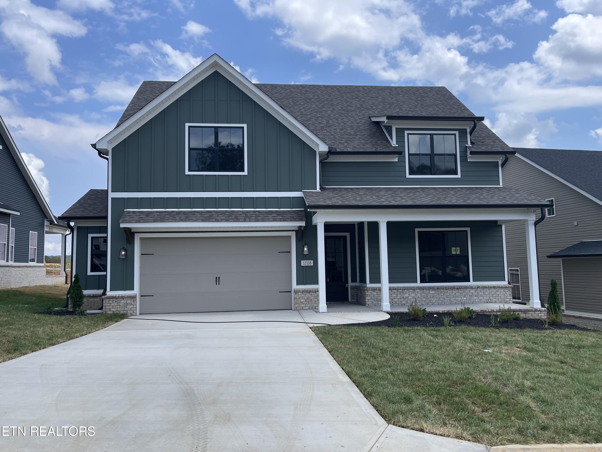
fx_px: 435
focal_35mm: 25
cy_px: 226
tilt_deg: +4.6
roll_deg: +0.8
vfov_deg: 54.9
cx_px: 301
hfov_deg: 69.4
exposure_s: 1/3003
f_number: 1.6
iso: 32
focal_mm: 5.1
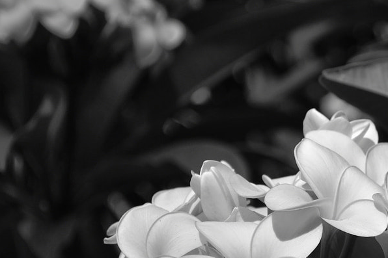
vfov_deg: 6.2
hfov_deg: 9.2
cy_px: 110
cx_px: 404
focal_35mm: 221
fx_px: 2385
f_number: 5.6
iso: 100
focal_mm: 55
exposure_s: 1/320
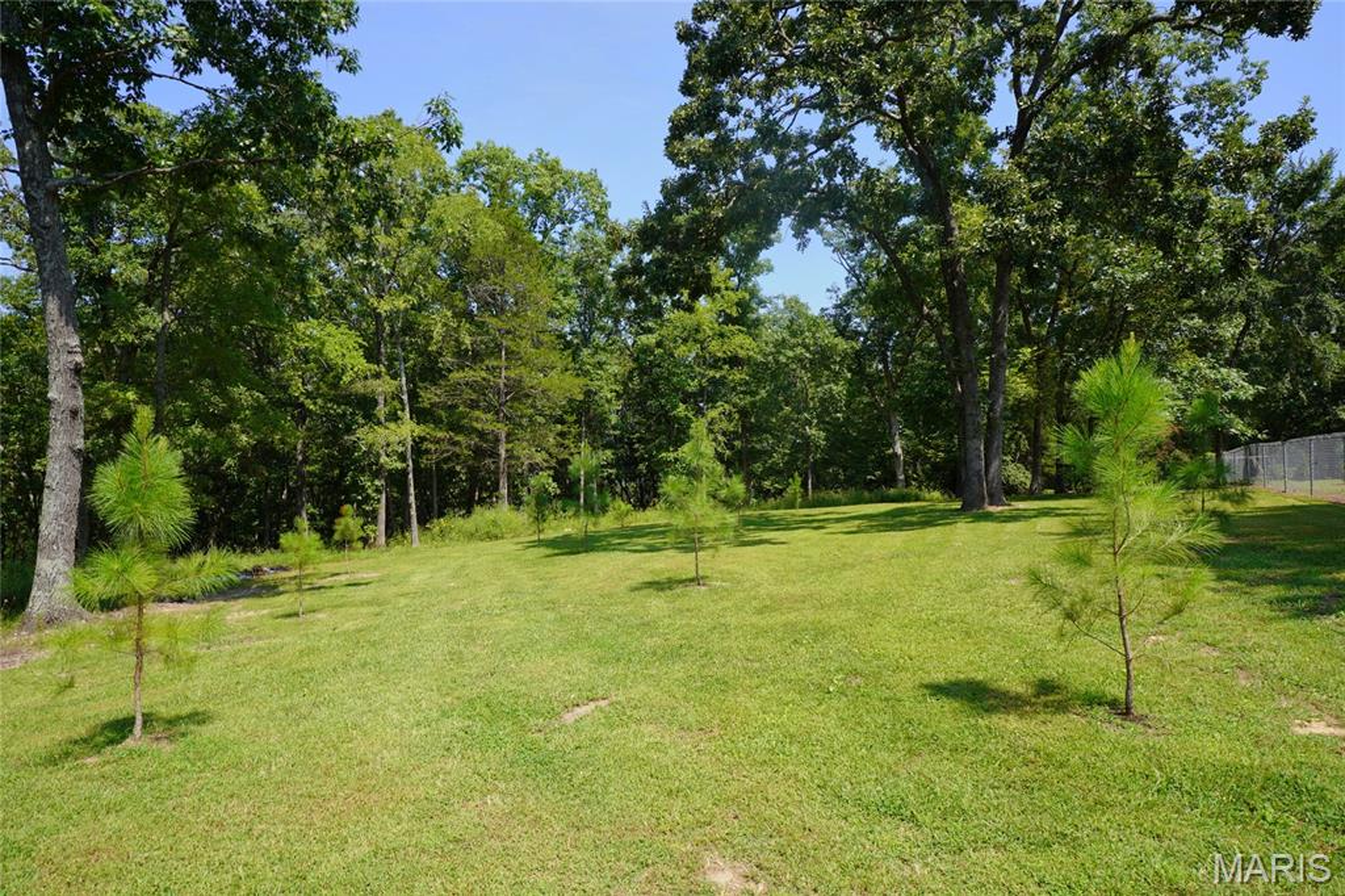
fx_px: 784
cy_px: 448
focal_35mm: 21
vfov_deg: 59.5
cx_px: 672
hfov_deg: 81.2
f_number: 8
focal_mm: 14
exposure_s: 1/125
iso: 100
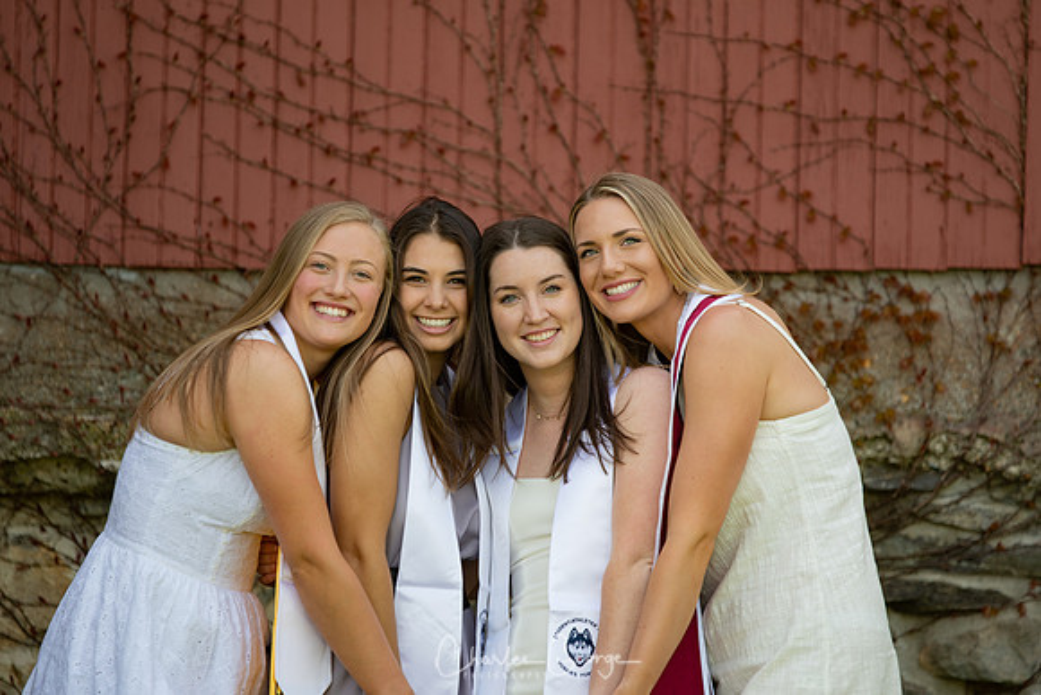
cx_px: 520
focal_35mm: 300
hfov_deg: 6.9
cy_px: 348
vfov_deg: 4.6
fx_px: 8677
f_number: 2.8
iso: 100
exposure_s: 1/250
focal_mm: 200
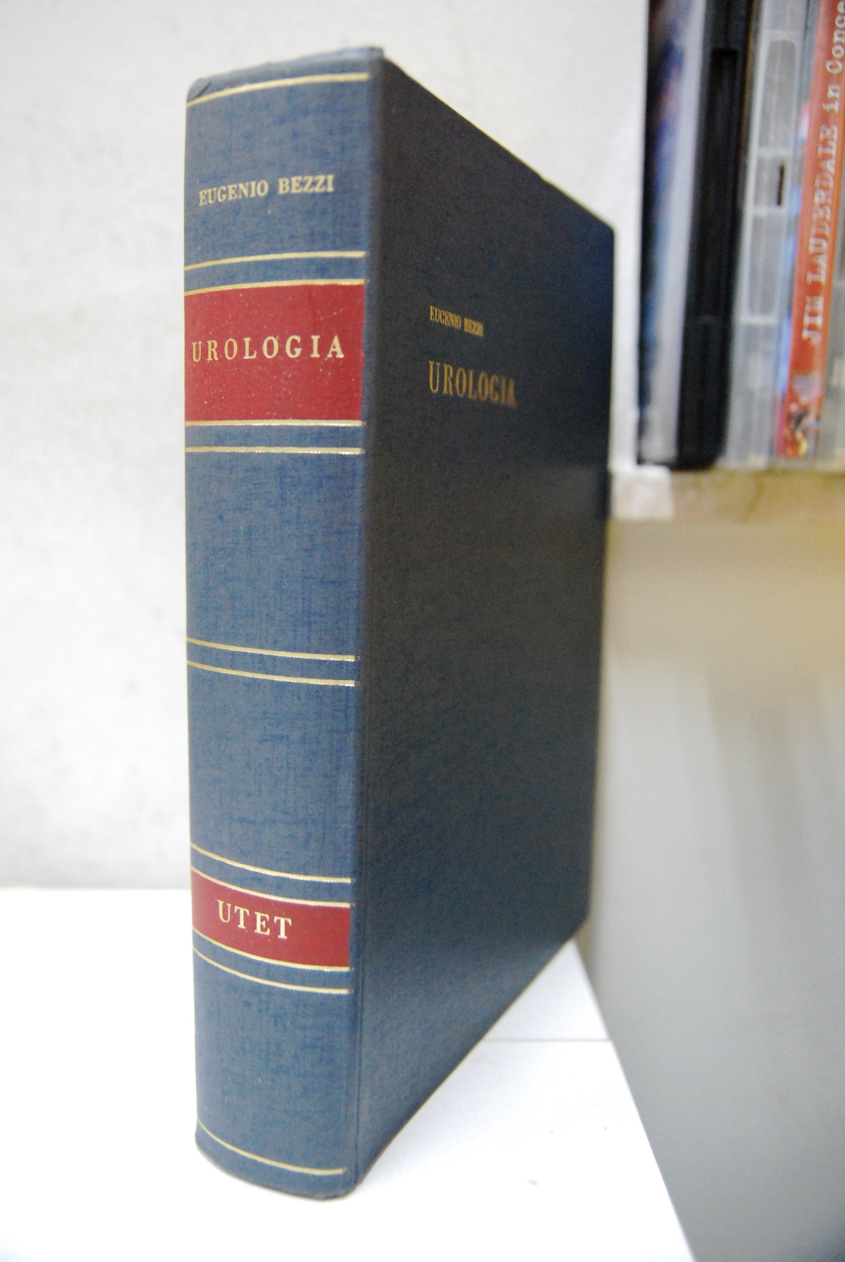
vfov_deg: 57.2
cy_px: 631
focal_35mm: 33
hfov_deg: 40.1
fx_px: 1158
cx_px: 422
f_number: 2.8
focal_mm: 22
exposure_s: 1/50
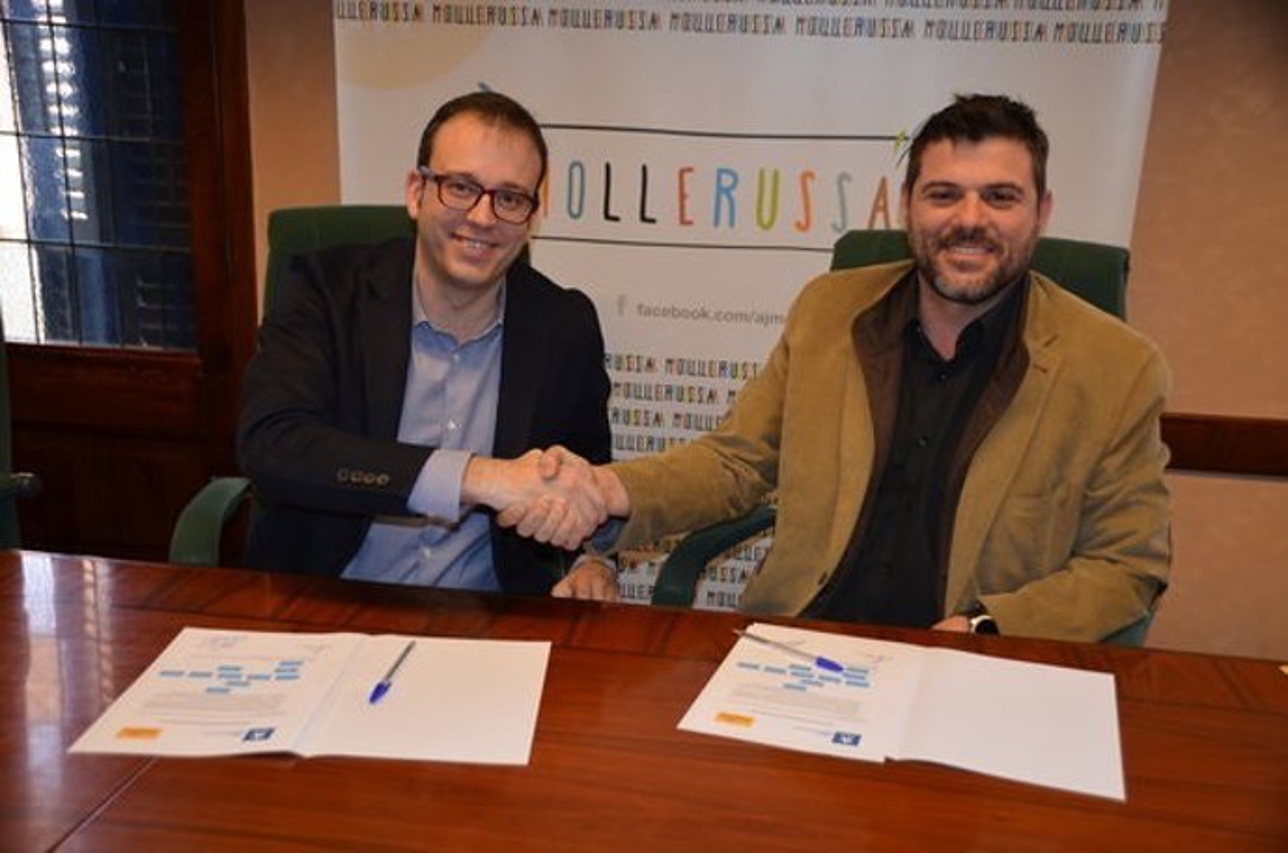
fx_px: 1392
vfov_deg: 34.1
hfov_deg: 49.6
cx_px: 644
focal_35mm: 39
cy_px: 426
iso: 400
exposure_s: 1/100
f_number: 3.8
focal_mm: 26
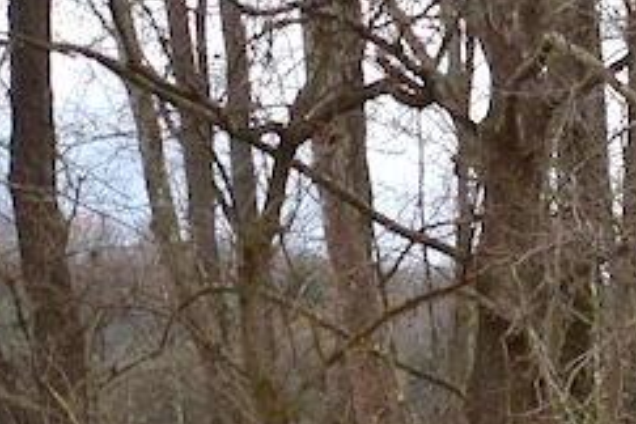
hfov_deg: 8.6
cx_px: 1382
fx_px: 3922
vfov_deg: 6.1
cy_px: 756
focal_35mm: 222
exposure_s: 1/800
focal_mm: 24
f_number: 4.5
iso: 800
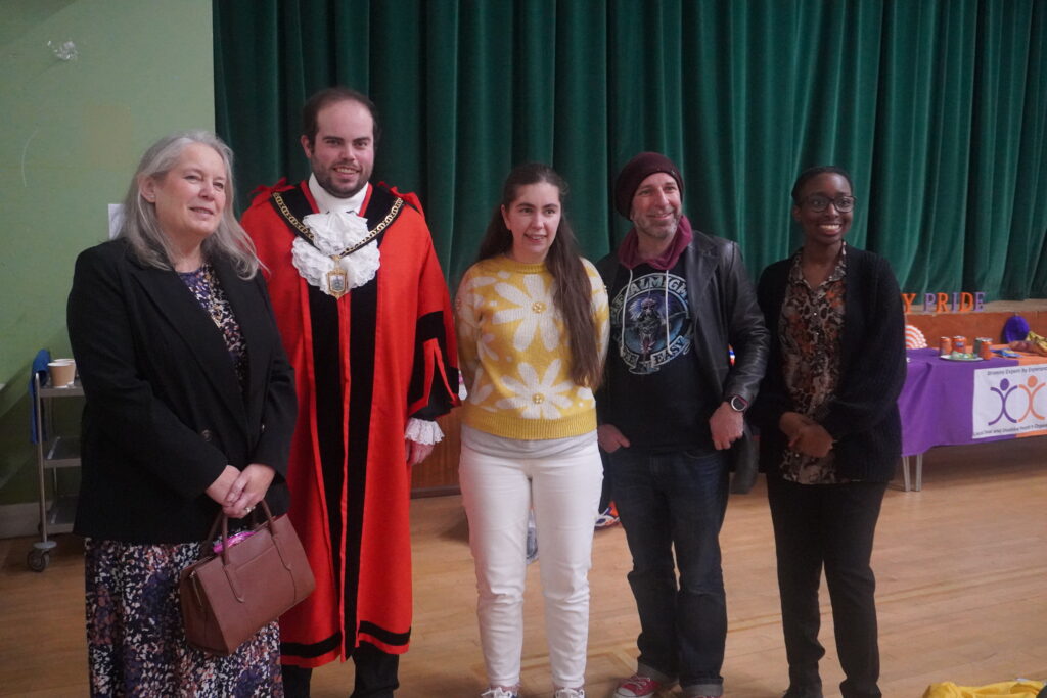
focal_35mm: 32
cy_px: 349
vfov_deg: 41.7
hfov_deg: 59.5
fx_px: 916
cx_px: 524
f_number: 4
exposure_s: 1/100
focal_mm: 21
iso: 6400
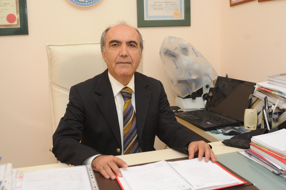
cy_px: 95
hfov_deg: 46.4
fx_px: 333
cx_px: 143
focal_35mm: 42
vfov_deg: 31.8
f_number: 5.6
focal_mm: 28
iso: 400
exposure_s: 1/60
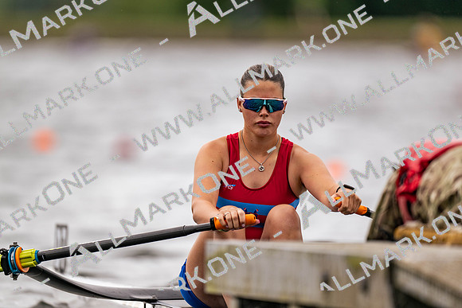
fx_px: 7705
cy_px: 154
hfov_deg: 3.4
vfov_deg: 2.3
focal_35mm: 600
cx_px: 231
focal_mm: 600
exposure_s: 1/2500
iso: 220
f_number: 4
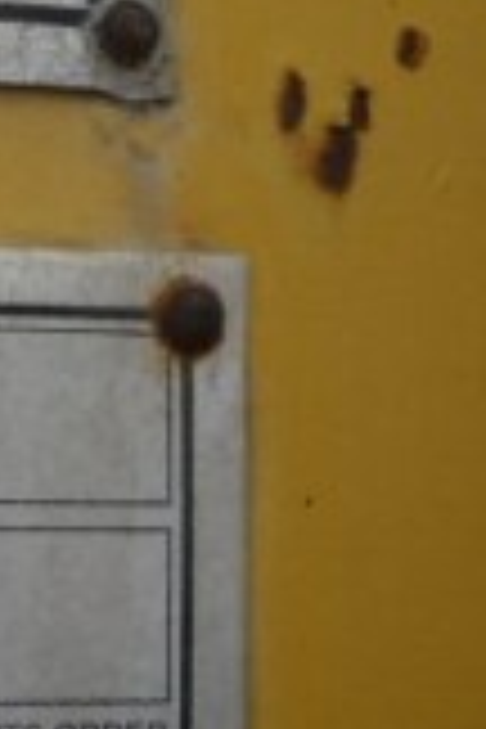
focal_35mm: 118
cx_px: -450
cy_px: 302
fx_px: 2389
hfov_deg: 10.7
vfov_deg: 17.3
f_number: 3.1
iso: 64
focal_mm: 6.72
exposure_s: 1/201
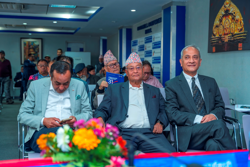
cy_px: 84
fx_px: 331
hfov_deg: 41.4
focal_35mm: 48
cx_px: 125
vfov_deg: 28.3
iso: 640
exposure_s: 1/200
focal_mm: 47.6
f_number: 2.8
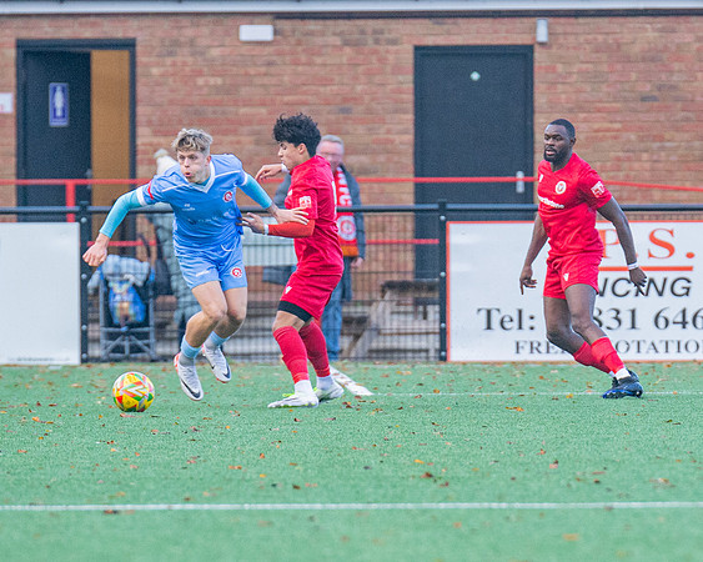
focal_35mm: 735
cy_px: 285
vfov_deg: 2.1
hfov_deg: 2.6
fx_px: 15283
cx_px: 450
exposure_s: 1/1250
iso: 2000
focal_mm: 300
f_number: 4
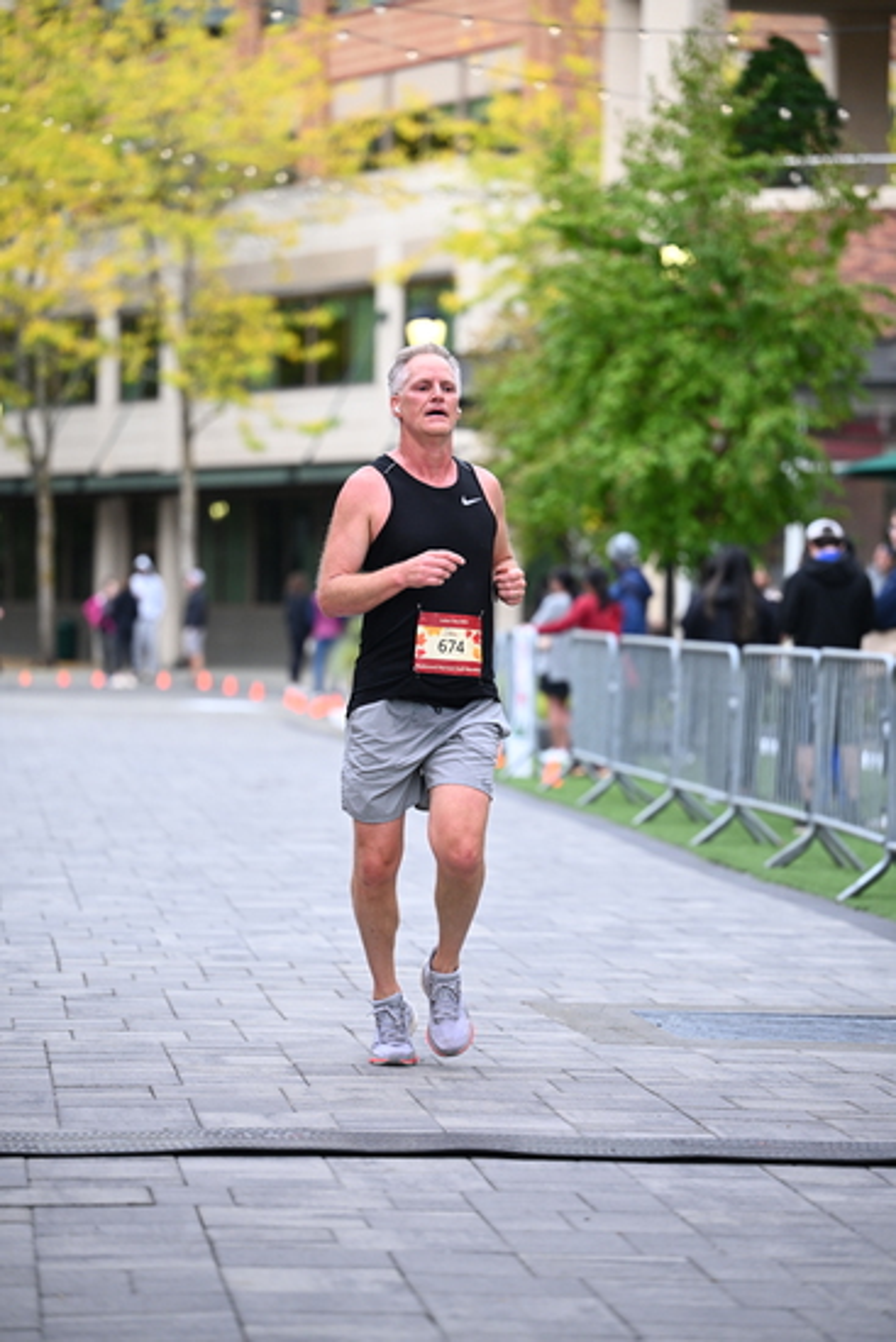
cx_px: 448
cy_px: 671
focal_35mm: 125
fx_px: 4663
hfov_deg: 11.0
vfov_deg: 16.4
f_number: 2.8
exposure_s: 1/1600
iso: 1000
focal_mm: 125
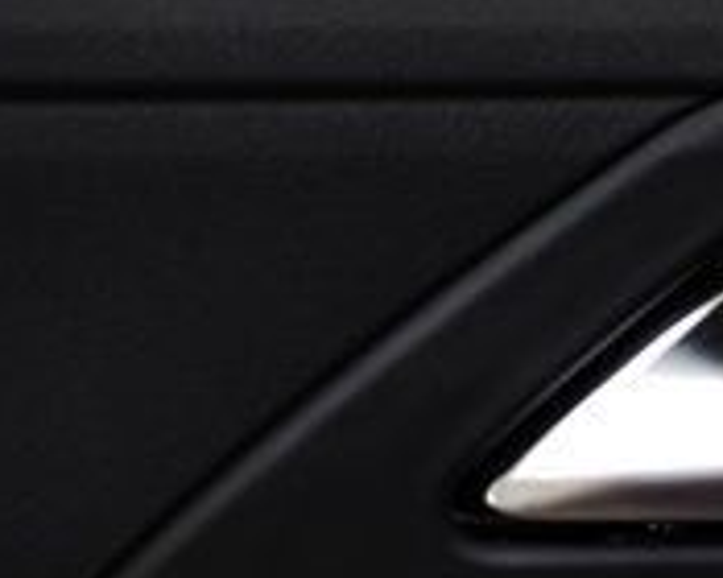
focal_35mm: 172
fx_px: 3680
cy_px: 481
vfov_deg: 9.0
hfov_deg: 10.8
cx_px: 1070
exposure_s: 1/250
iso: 800
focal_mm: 50
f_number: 4.5
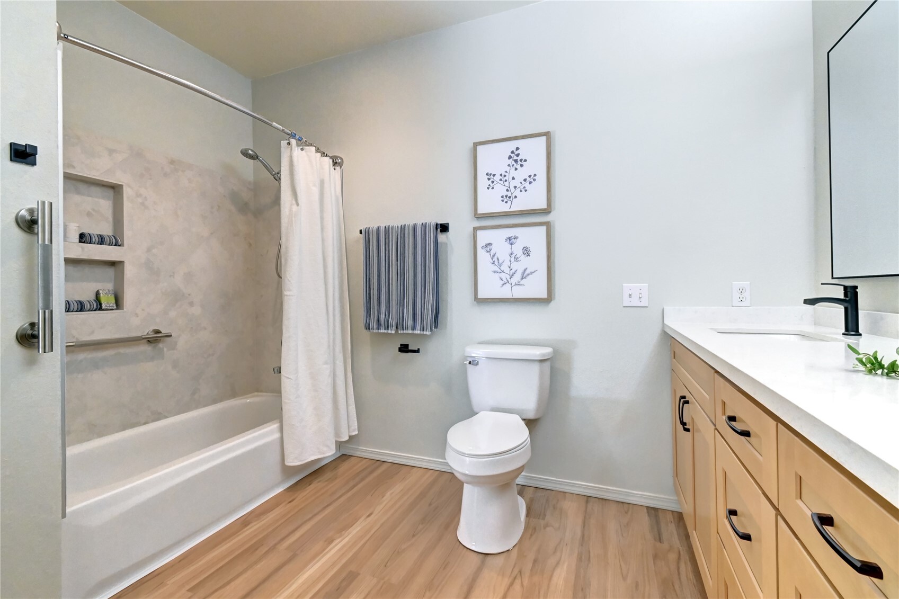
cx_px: 450
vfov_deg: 77.3
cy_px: 300
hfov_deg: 100.4
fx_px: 375
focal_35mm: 15
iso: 3200
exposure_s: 1/5
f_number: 11
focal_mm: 10
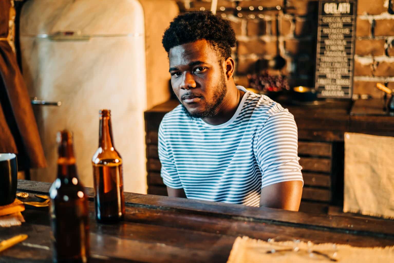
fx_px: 547
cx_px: 197
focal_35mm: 50
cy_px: 132
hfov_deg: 39.6
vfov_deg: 27.0
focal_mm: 50
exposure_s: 1/200
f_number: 1.8
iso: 400
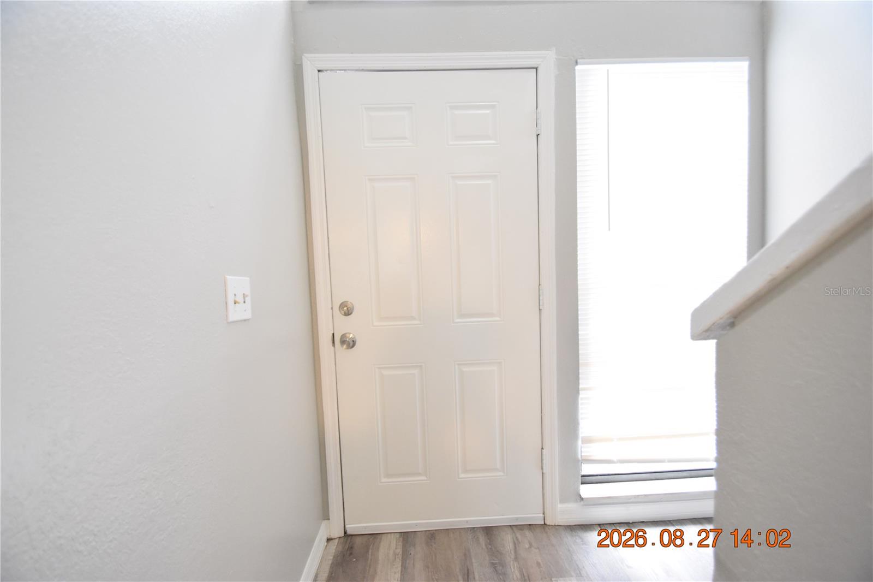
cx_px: 436
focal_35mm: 15
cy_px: 291
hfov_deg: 100.4
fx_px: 364
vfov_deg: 77.3
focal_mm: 10
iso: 2000
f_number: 3.5
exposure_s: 1/60
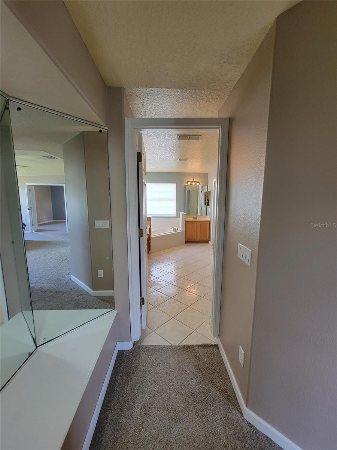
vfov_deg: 106.2
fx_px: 169
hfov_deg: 89.9
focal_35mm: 13
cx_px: 168
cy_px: 225
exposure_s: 1/60
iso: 250
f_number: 2.2
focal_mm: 2.2
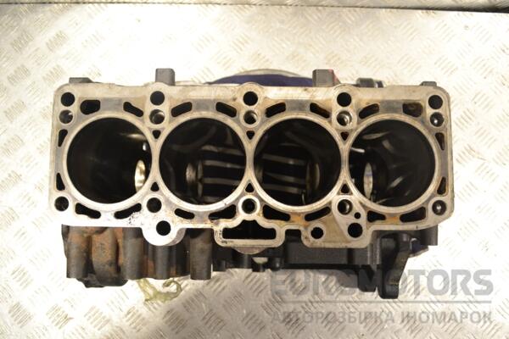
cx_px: 254
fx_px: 424
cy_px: 170
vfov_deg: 43.6
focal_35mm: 30
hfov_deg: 61.9
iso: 1600
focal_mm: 20
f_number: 7.1
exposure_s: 1/200
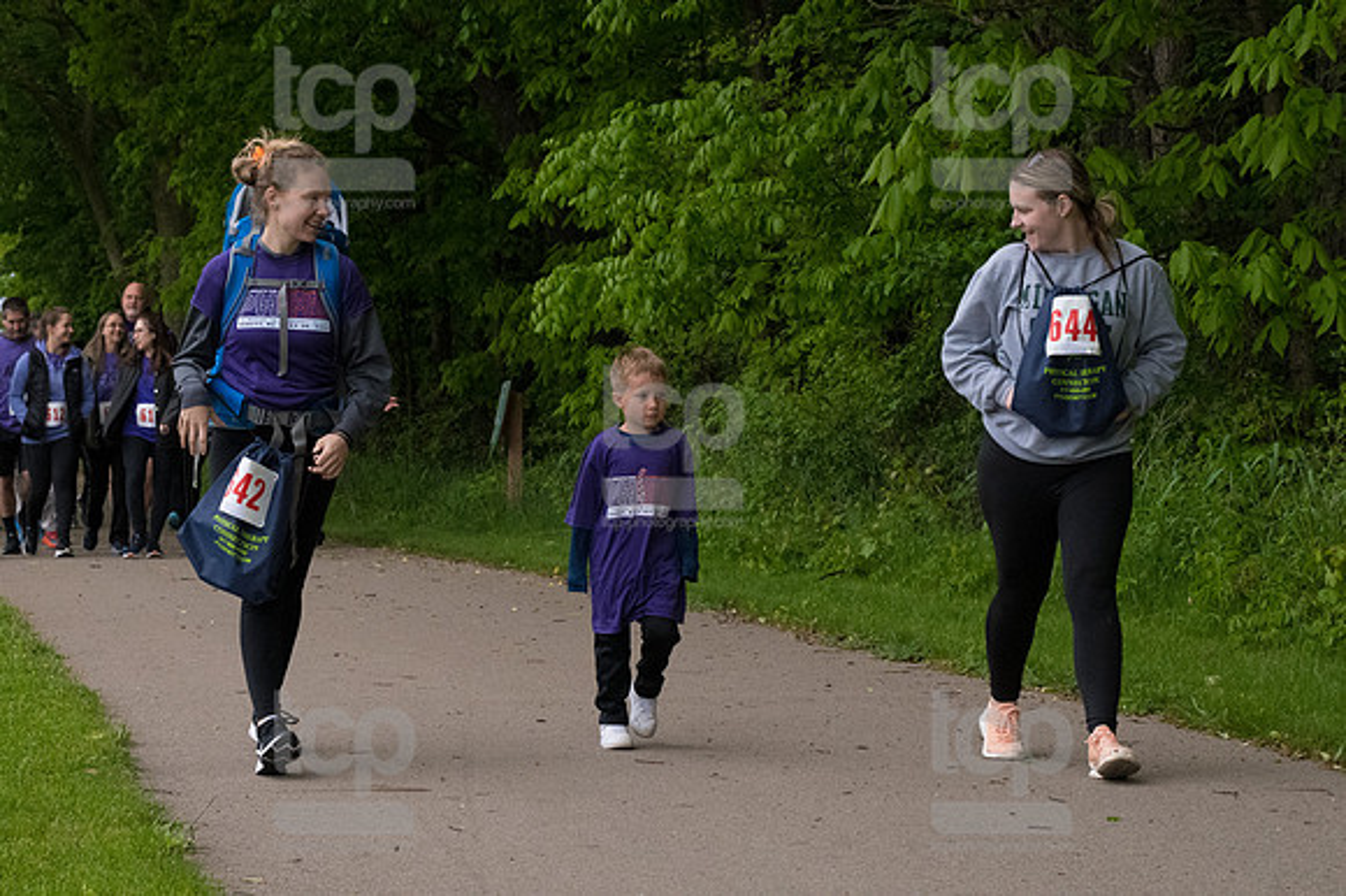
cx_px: 673
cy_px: 448
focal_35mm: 105
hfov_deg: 19.5
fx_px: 3923
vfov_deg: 13.0
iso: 4000
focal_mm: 70
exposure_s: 1/1600
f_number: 7.1
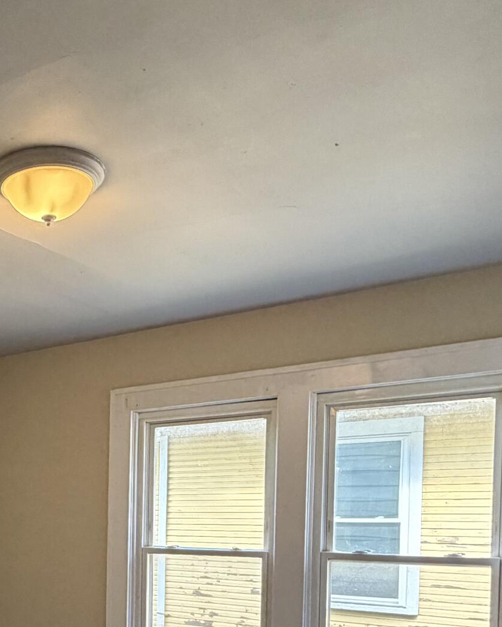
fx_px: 724
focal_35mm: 39
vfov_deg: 43.4
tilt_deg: -1.9
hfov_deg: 35.4
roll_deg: -1.0
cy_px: 546
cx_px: 27
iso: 320
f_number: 2.2
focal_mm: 2.22
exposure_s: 1/61
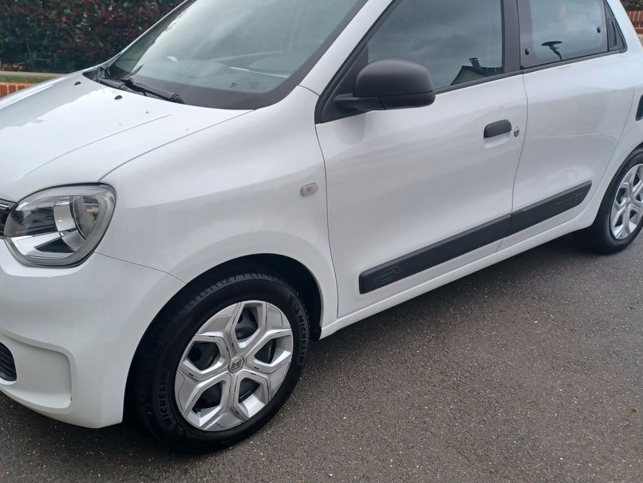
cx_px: 283
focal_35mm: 31
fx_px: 576
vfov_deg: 45.4
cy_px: 218
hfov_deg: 58.2
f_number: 1.8
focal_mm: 4.6
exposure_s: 1/100
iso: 40
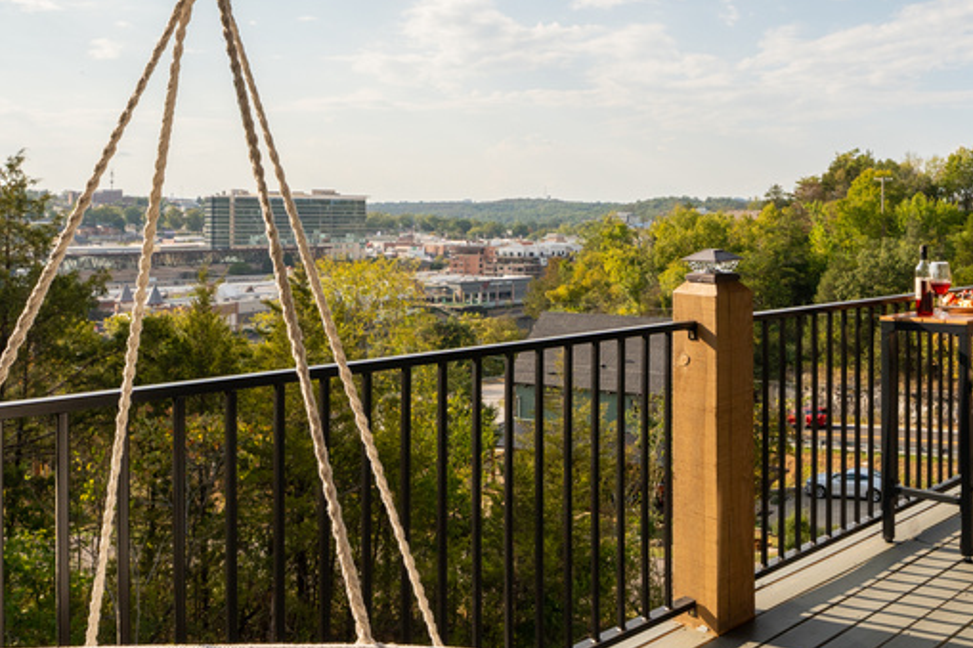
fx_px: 892
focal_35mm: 33
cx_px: 734
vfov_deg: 39.3
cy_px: 201
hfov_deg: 54.5
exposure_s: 1/640
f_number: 8
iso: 250
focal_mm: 14
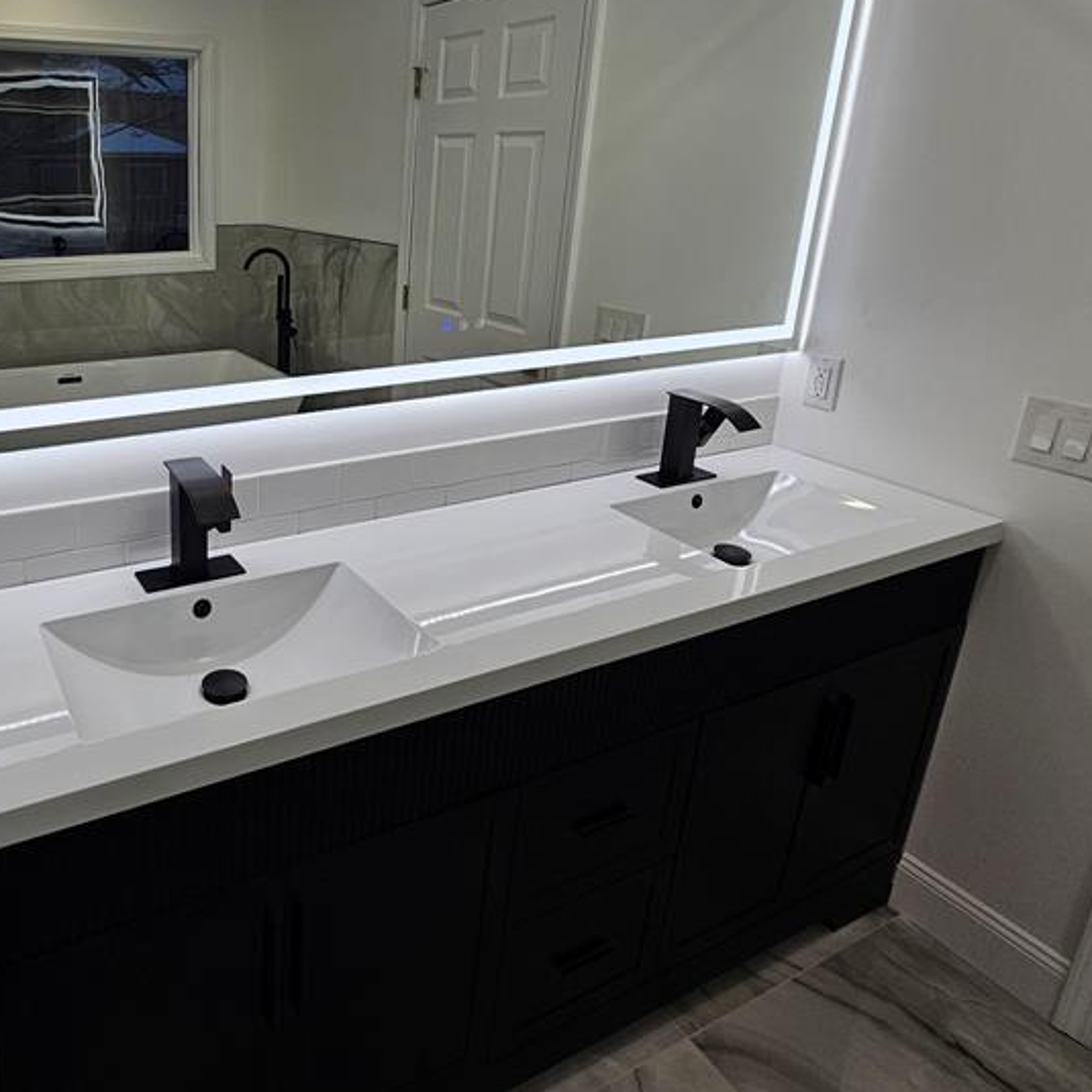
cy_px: 396
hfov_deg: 65.2
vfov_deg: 68.3
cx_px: 267
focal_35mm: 22
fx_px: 785
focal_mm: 2.2
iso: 50
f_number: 2.2
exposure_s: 1/120
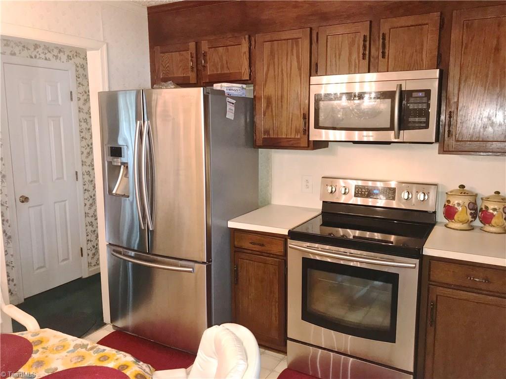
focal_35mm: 28
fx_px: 409
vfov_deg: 49.7
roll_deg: +0.5
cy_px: 190
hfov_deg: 63.4
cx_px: 253
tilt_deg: -8.5
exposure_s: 1/30
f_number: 1.8
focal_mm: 3.99
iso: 80
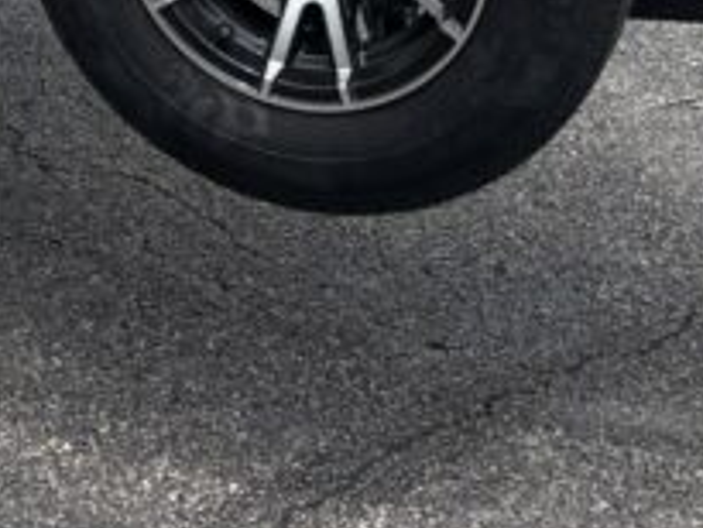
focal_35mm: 135
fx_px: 2743
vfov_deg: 10.2
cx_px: -273
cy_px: -521
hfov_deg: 13.9
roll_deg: +2.5
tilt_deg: -7.7
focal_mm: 5.96
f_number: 1.6
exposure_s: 1/4255
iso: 50
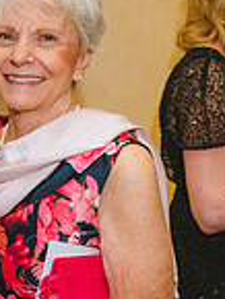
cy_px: 104
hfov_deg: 12.2
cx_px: -256
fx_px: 900
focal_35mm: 104
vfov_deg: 18.8
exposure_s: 1/125
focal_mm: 27
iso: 3200
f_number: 4
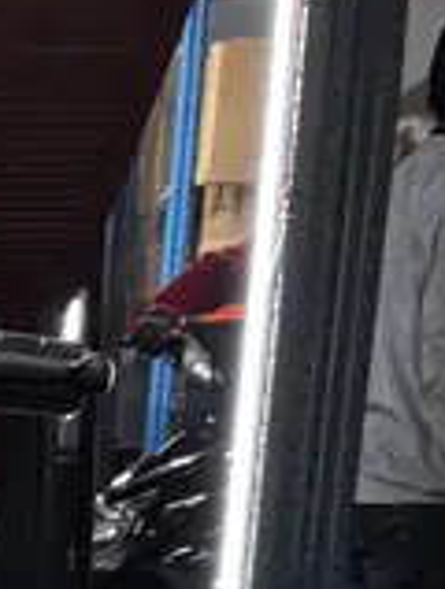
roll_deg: +1.2
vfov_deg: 9.8
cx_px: -645
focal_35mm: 167
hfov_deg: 8.2
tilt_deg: -23.6
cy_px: 1608
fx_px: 2851
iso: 100
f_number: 1.6
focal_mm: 5.96
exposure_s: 1/50
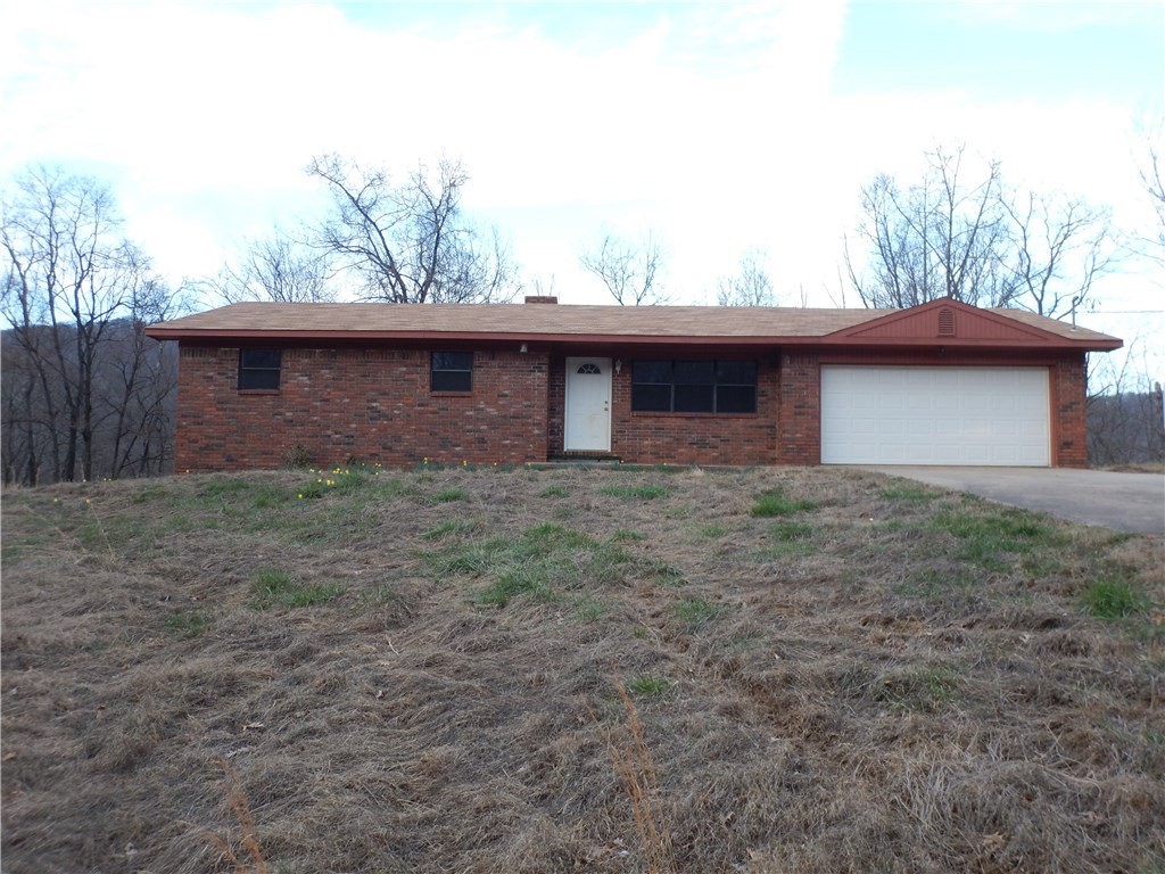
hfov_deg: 58.4
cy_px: 437
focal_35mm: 31
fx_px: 1043
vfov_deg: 45.4
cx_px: 582
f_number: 4.2
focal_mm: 5.6
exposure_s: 1/50
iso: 125
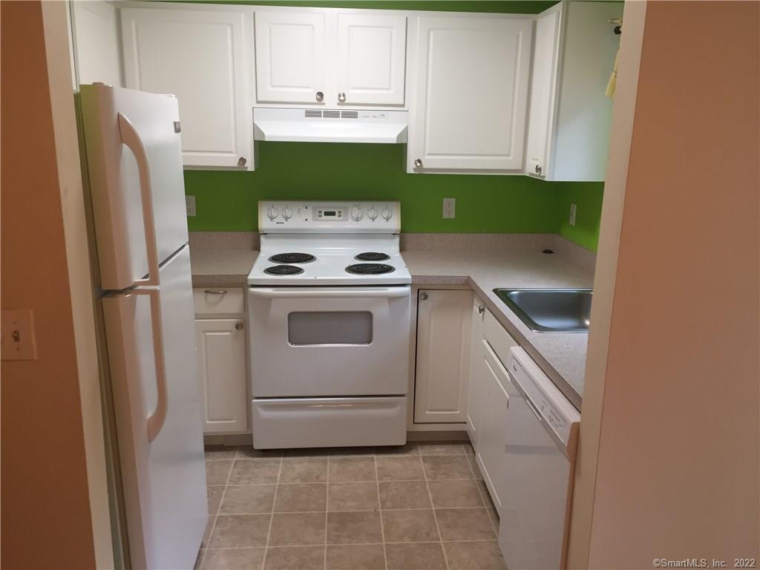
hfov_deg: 61.7
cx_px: 380
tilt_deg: -14.2
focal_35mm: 29
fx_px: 637
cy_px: 285
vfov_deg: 48.2
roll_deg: -1.9
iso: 64
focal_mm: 4.15
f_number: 2.2
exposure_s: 1/30
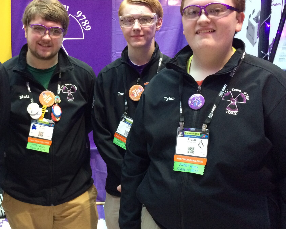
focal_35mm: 43
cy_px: 96
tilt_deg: -10.3
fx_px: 364
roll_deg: +0.5
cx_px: 84
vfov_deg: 34.8
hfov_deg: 42.0
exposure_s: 1/24
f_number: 2.2
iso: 320
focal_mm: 4.15
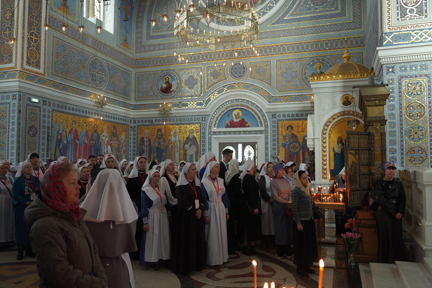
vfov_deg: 42.3
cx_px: 216
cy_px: 144
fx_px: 372
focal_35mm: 31
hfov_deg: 60.3
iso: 2500
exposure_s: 1/200
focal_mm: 31
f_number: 2.8
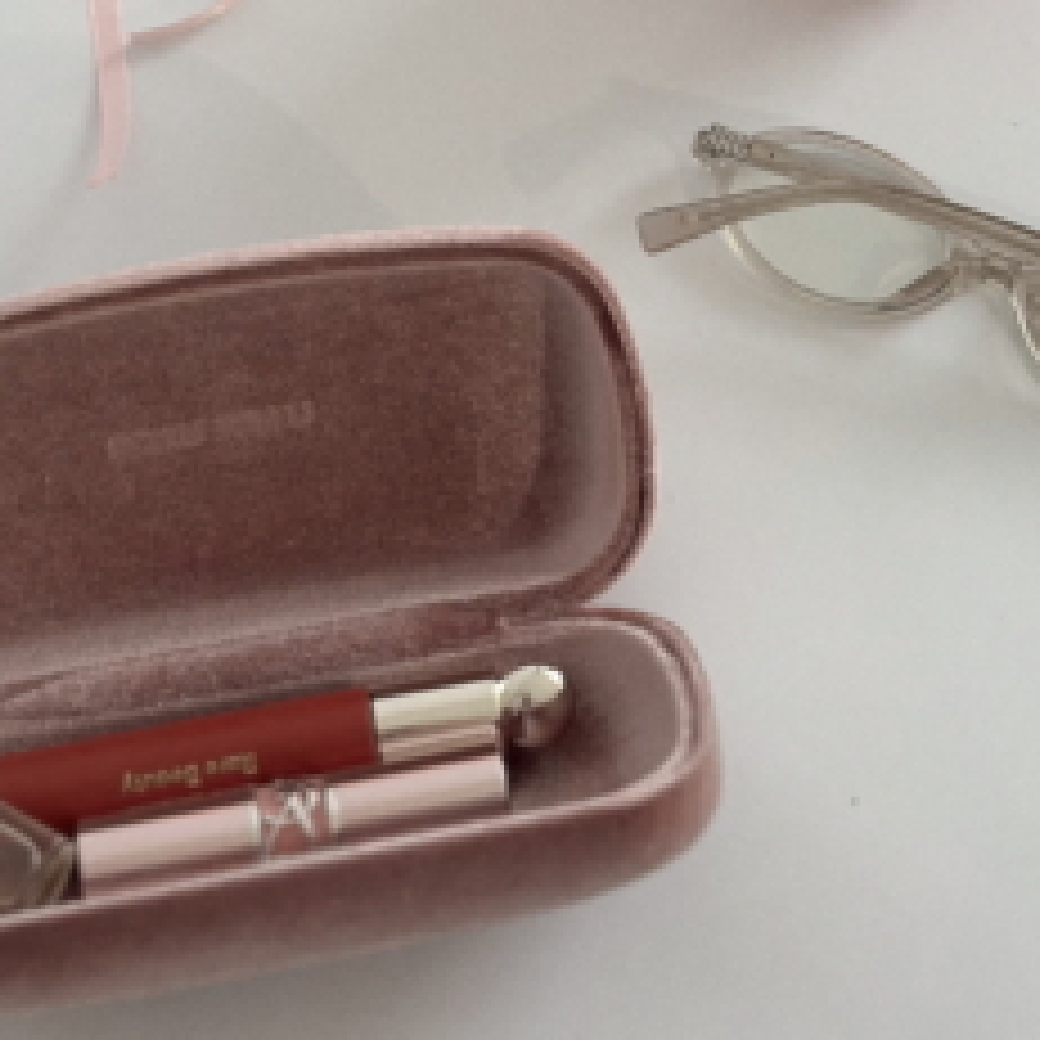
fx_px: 3705
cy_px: -88
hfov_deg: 16.0
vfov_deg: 15.6
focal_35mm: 109
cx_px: 515
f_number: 1.78
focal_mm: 6.86
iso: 80
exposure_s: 1/480
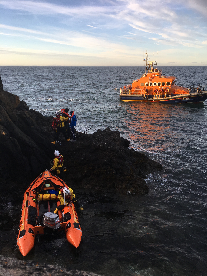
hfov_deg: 48.2
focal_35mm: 29
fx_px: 231
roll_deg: +0.0
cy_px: 138
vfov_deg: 61.7
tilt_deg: -16.3
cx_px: 104
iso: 25
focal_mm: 4.15
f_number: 2.2
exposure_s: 1/463
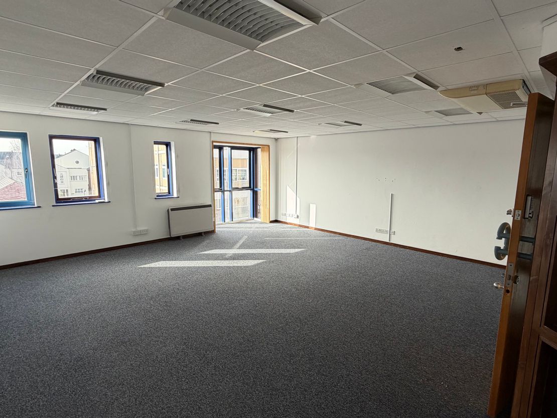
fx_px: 225
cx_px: 278
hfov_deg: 102.1
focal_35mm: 14
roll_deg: -0.6
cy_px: 209
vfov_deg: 85.7
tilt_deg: -7.4
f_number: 2.2
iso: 40
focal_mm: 2.22
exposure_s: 1/138
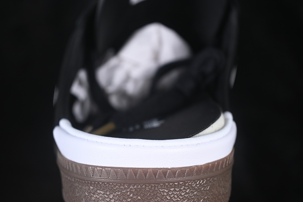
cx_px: 144
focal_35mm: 79
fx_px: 665
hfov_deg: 25.7
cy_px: 105
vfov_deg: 17.3
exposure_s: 1/60
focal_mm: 50
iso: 160
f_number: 6.3
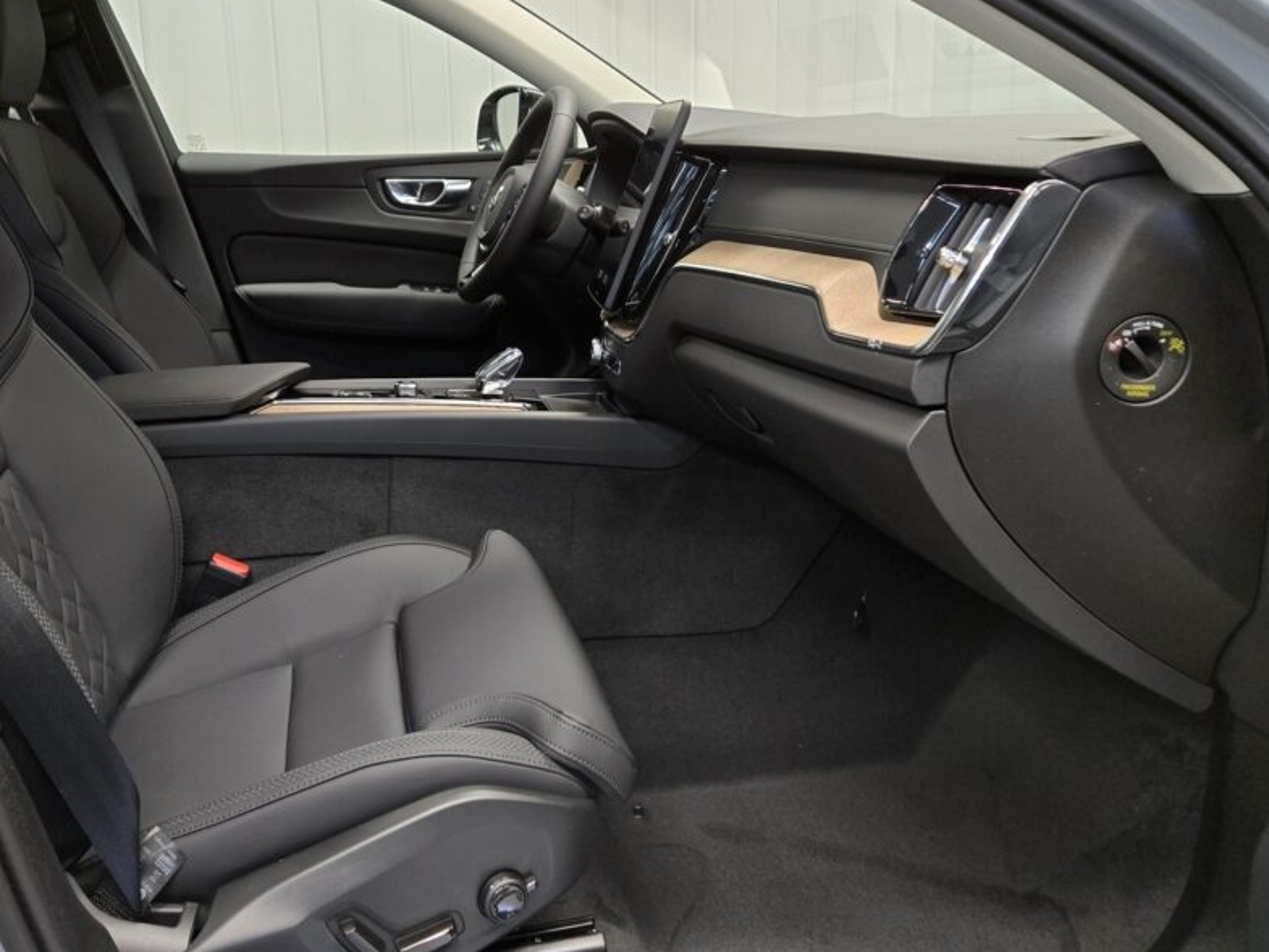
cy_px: 399
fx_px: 1100
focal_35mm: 30
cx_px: 491
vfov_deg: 46.6
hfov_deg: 59.3
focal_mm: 5.4
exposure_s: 1/90.1
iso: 400
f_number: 1.8
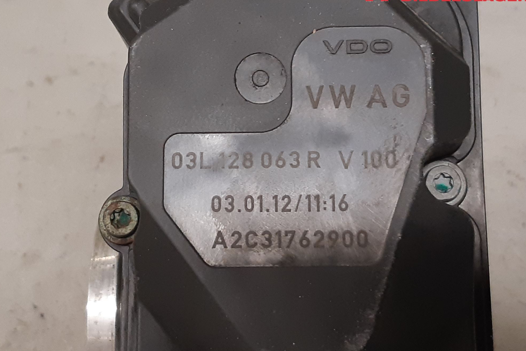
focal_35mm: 28
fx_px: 409
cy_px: 160
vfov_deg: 46.4
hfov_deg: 65.5
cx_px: 256
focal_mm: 3.93
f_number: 1.7
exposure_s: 1/50
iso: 160
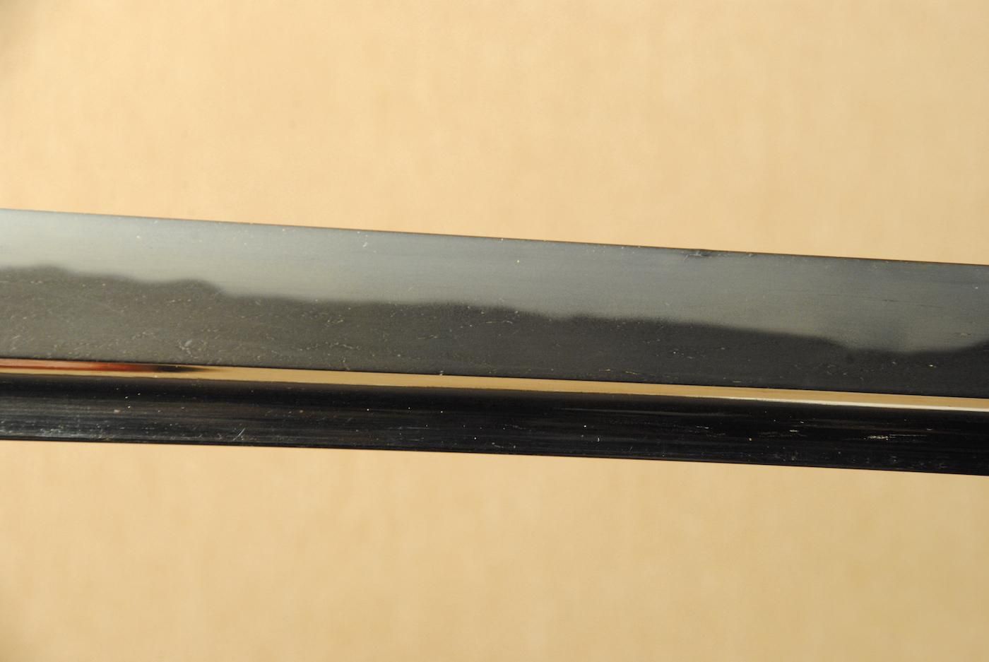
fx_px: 5157
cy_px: 331
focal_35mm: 188
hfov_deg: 11.0
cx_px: 494
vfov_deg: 7.3
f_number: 11
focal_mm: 125
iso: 400
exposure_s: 1/2
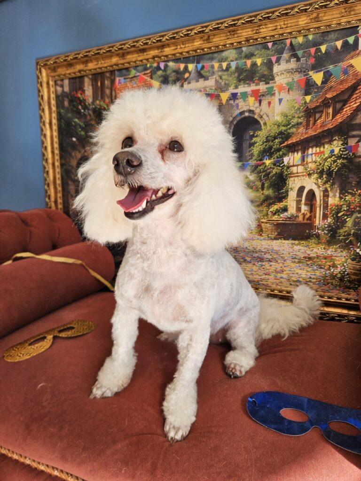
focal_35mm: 23
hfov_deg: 58.9
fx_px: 320
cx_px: 180
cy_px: 240
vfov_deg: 73.9
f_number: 1.8
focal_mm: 5.4
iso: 25
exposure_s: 1/607
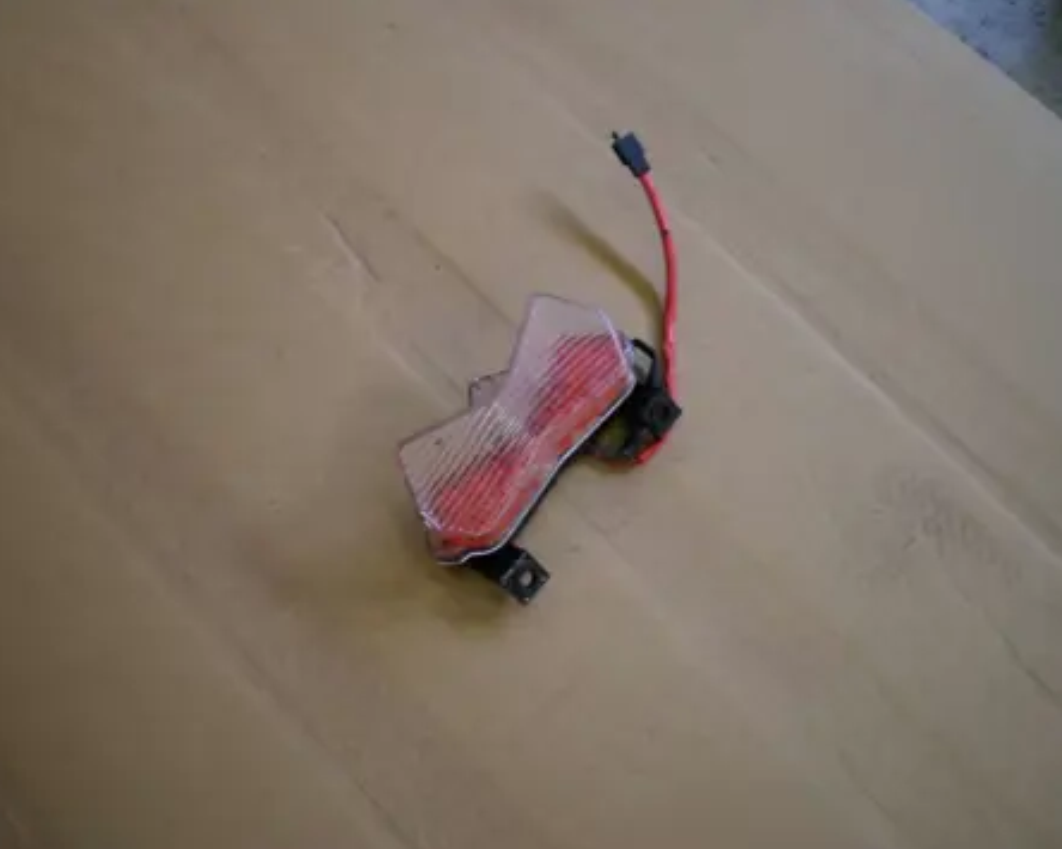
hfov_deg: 47.9
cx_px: 519
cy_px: 426
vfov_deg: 39.1
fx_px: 1194
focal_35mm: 38
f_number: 3.1
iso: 80
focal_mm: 6.3
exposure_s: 1/30
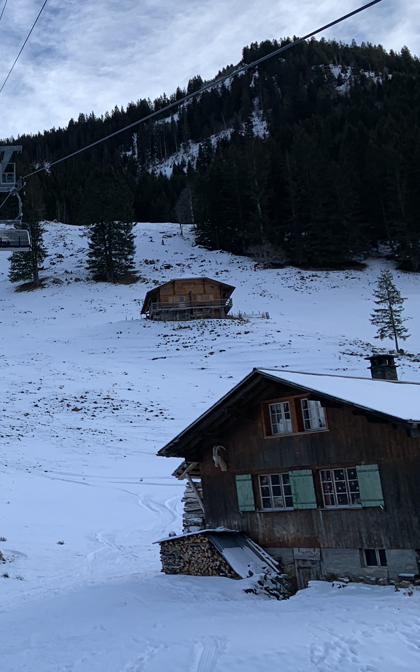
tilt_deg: +16.6
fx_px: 916
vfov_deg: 40.2
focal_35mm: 50
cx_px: -181
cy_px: 291
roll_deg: -1.1
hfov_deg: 22.1
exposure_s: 1/1634
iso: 25
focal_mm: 4.25
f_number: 1.8
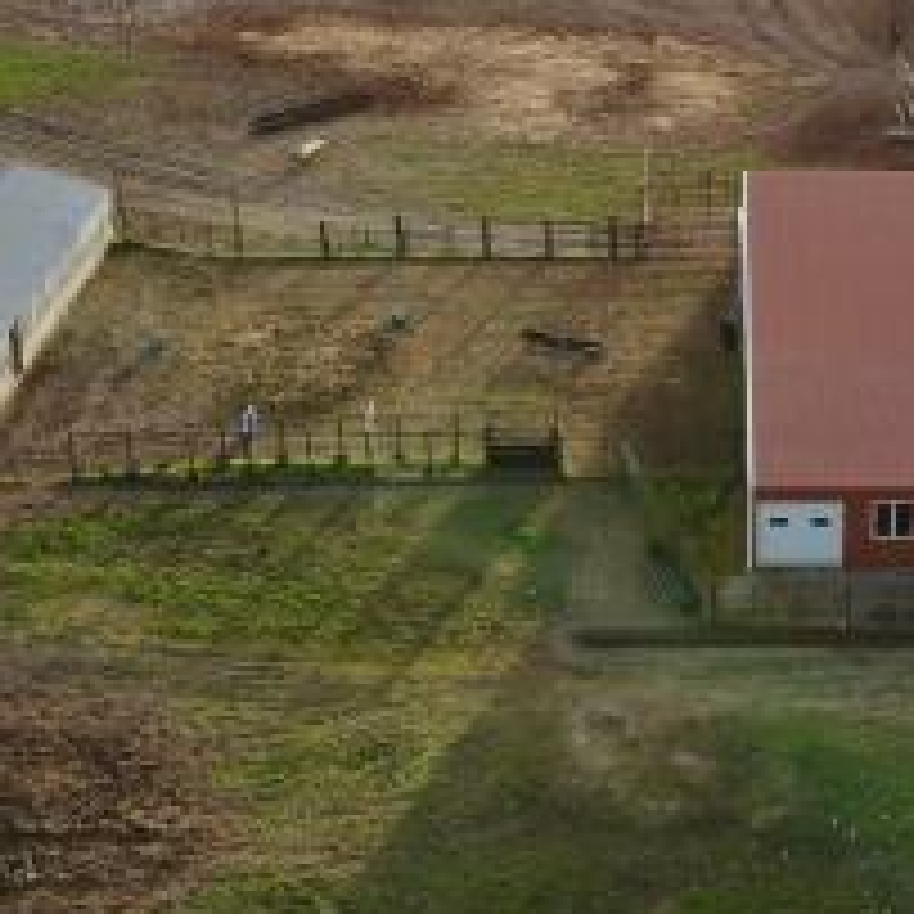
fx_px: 2001
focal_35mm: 67
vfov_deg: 25.5
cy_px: 243
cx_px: 716
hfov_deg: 25.3
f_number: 2.8
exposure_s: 1/267
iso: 100
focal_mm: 4.5
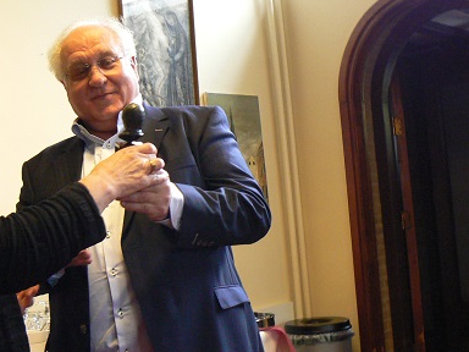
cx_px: 198
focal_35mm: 60
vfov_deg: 24.4
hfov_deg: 32.1
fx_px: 813
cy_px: 191
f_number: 2.8
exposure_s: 1/20
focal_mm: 6
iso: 200
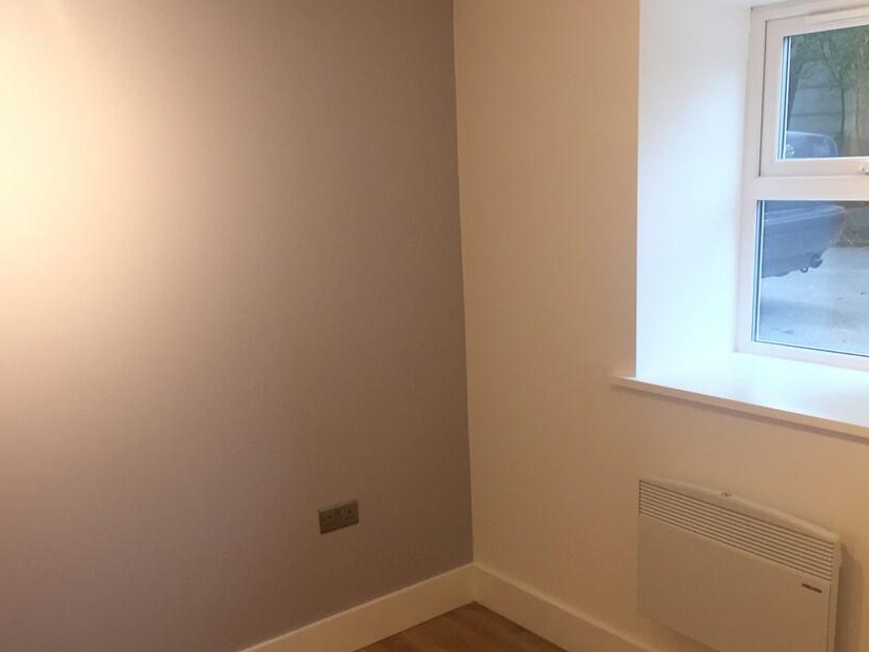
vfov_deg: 39.6
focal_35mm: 36
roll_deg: +1.4
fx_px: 904
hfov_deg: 51.3
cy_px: 375
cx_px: 458
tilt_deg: -13.4
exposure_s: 1/33
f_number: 2.2
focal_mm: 4.15
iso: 64
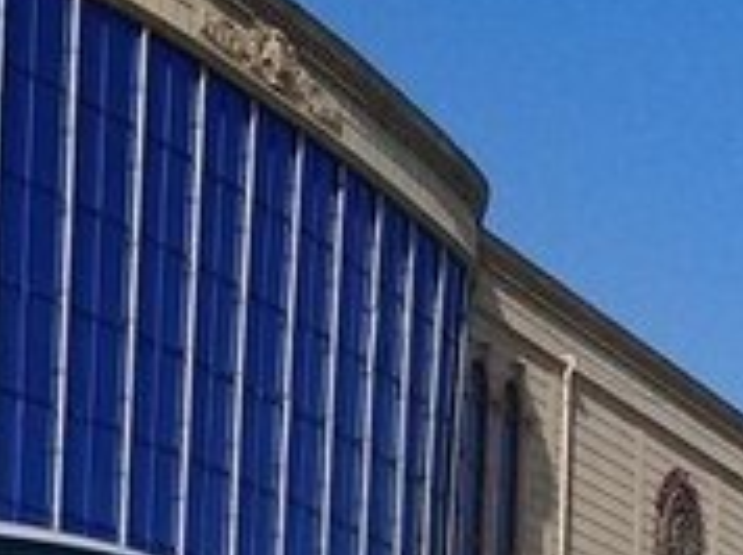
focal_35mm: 115
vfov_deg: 12.0
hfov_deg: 16.9
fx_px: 2465
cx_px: 92
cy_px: 937
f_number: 2.2
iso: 50
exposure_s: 1/2242
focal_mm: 3.3
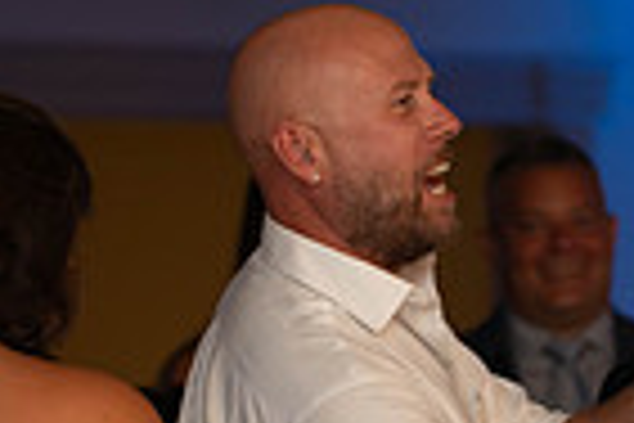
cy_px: 286
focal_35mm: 362
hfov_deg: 5.7
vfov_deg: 3.8
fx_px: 6375
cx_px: 508
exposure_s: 1/125
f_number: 2.8
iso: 800
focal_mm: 88
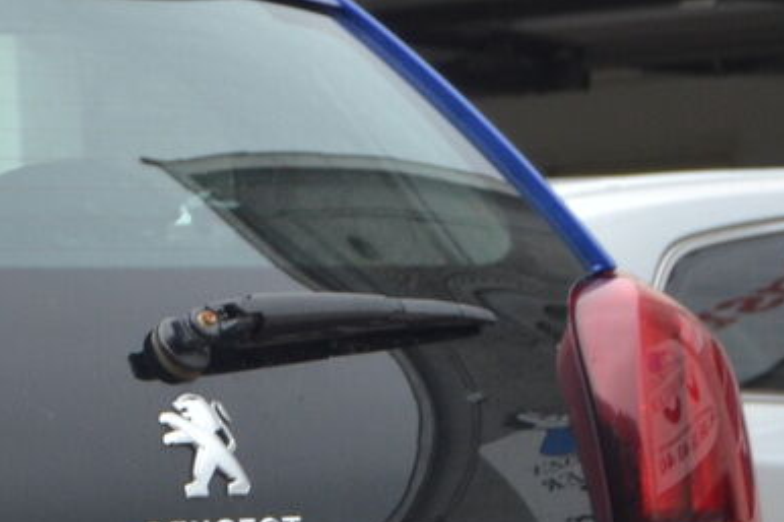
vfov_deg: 5.4
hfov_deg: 7.8
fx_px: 5529
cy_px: 745
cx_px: -719
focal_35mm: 254
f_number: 5.6
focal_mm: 34
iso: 220
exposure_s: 1/125
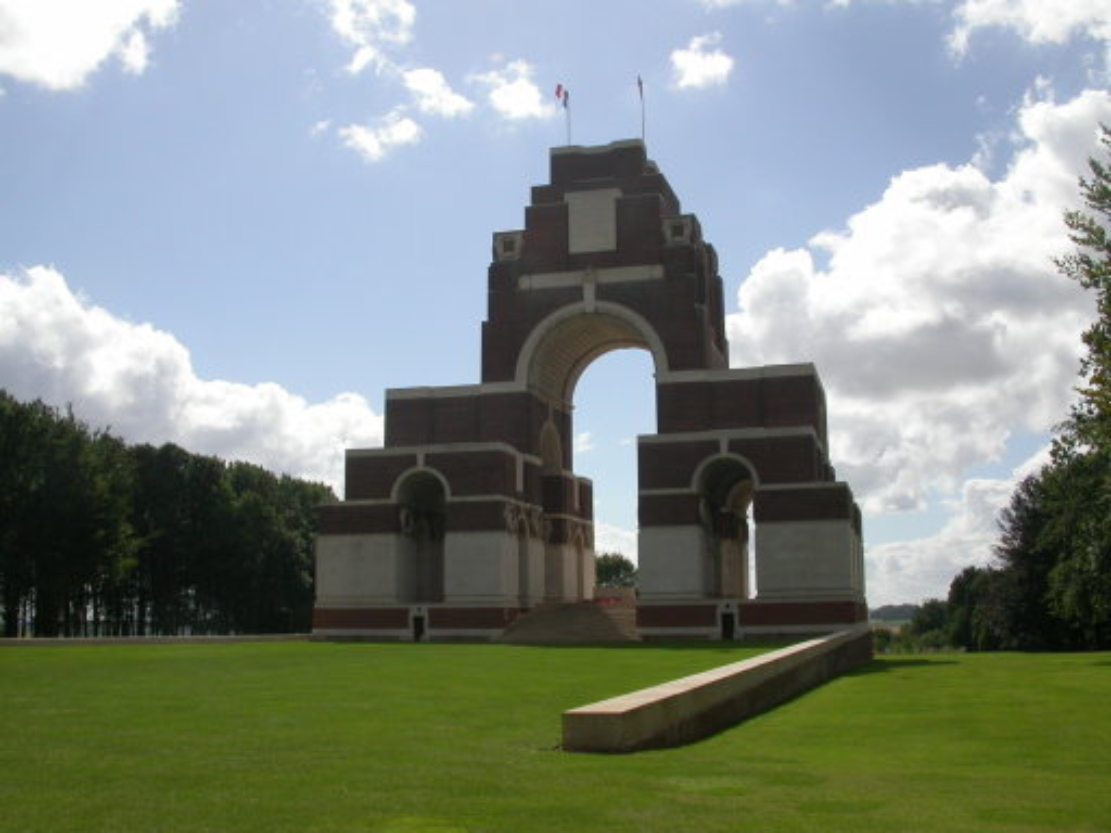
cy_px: 416
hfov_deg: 49.0
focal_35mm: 38
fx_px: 1220
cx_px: 556
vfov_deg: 37.7
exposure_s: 1/690
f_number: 7.5
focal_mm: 7.85
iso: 100
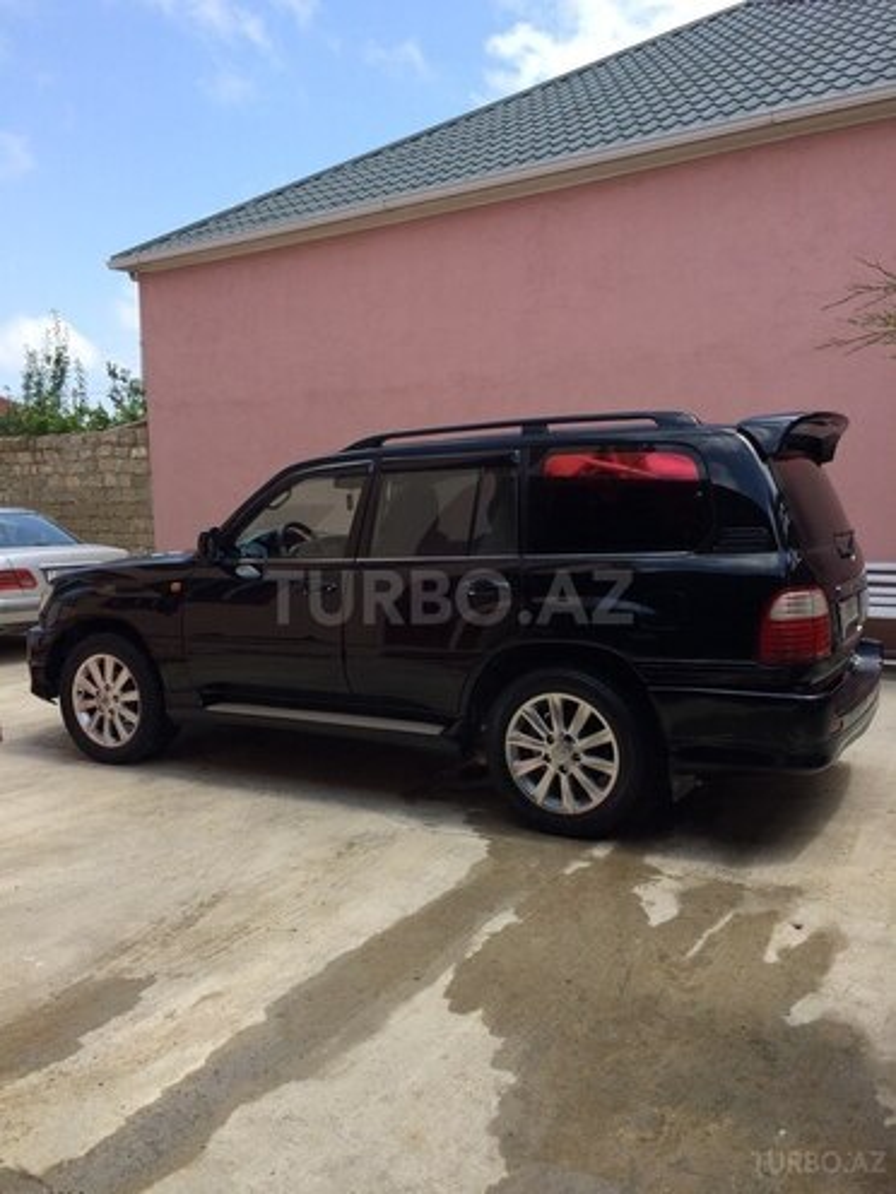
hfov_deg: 48.2
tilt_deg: -6.8
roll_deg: +1.9
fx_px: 1001
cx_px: 448
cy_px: 597
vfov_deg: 61.7
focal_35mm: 29
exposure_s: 1/1109
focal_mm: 4.15
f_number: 2.2
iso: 32
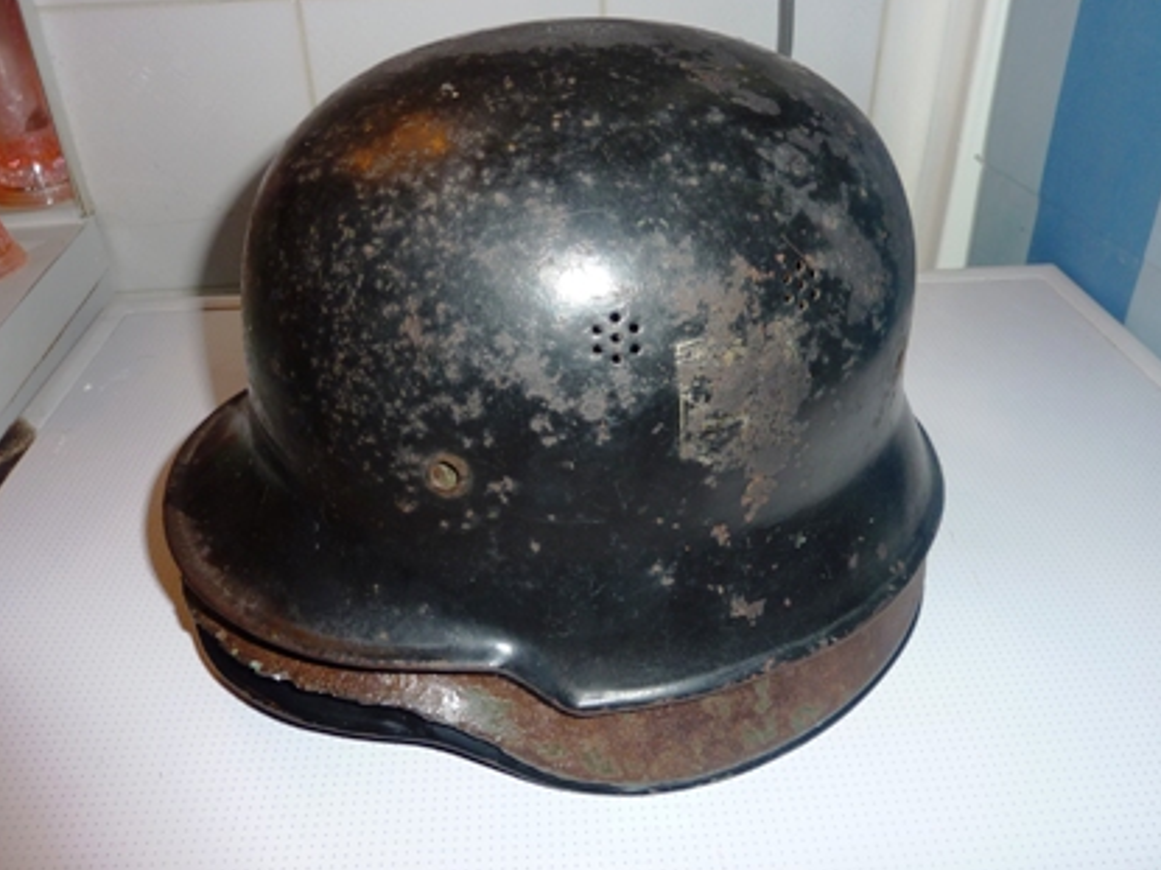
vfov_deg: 51.3
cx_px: 574
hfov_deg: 65.3
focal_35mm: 27
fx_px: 905
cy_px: 422
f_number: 3.3
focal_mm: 4.1
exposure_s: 1/30
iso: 100
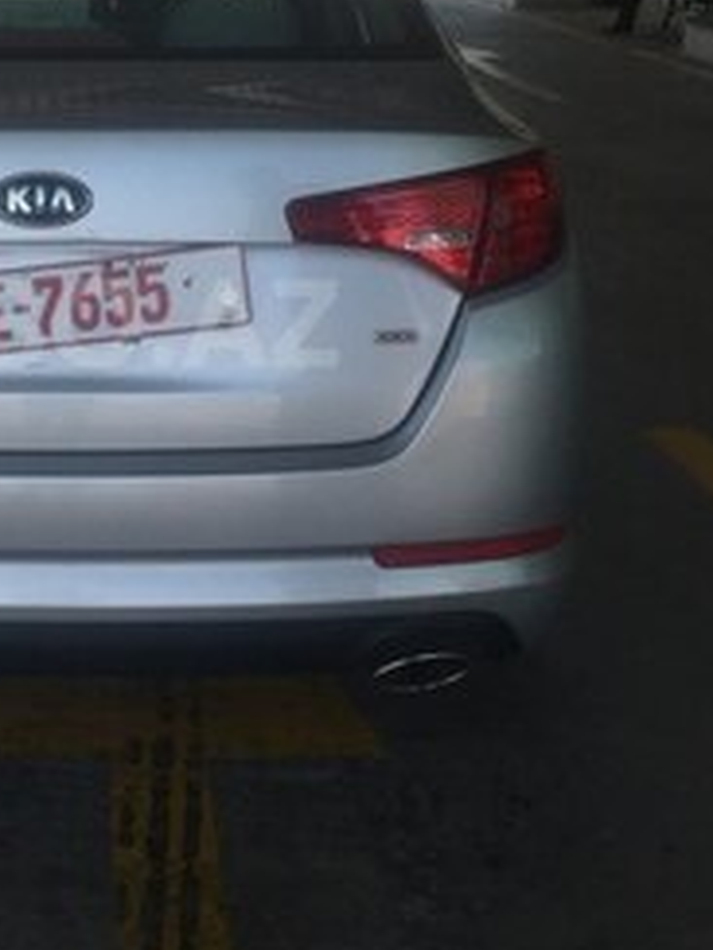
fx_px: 1620
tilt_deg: -15.8
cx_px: 39
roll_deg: +0.9
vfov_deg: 32.4
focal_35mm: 59
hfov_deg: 24.0
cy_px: 323
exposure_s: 1/1068
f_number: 2.2
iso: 32
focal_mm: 4.15
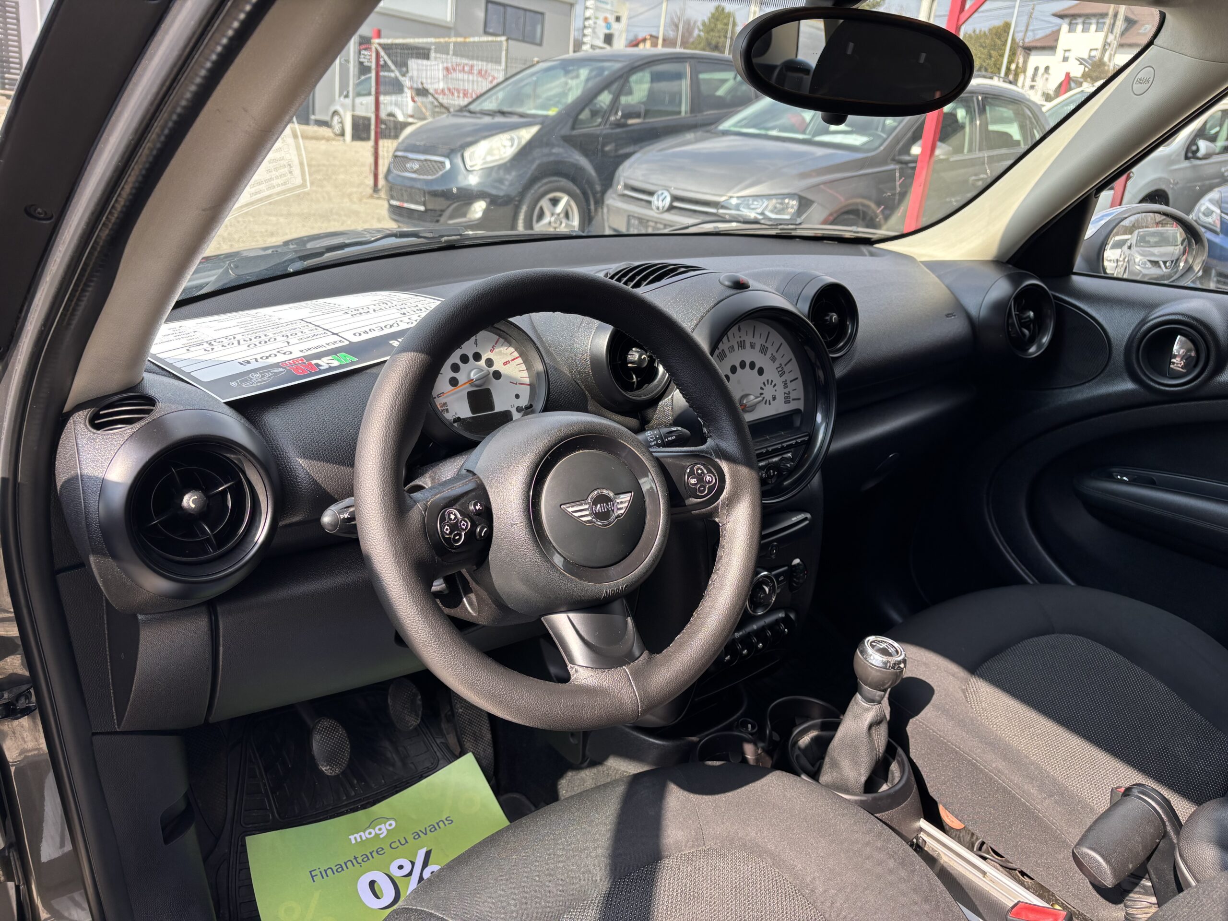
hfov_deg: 67.3
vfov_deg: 53.1
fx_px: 922
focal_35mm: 26
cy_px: 460
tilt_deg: -16.5
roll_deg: -6.4
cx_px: 614
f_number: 1.6
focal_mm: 5.96
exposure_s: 1/425
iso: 50
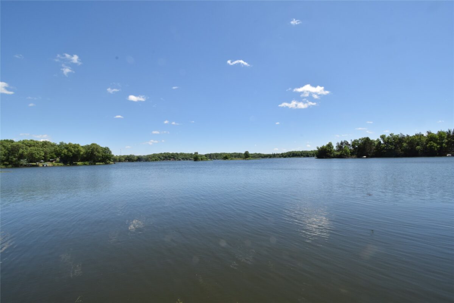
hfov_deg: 100.4
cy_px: 152
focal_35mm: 15
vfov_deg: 77.3
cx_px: 227
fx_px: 189
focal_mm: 10
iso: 320
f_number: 20
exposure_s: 1/200
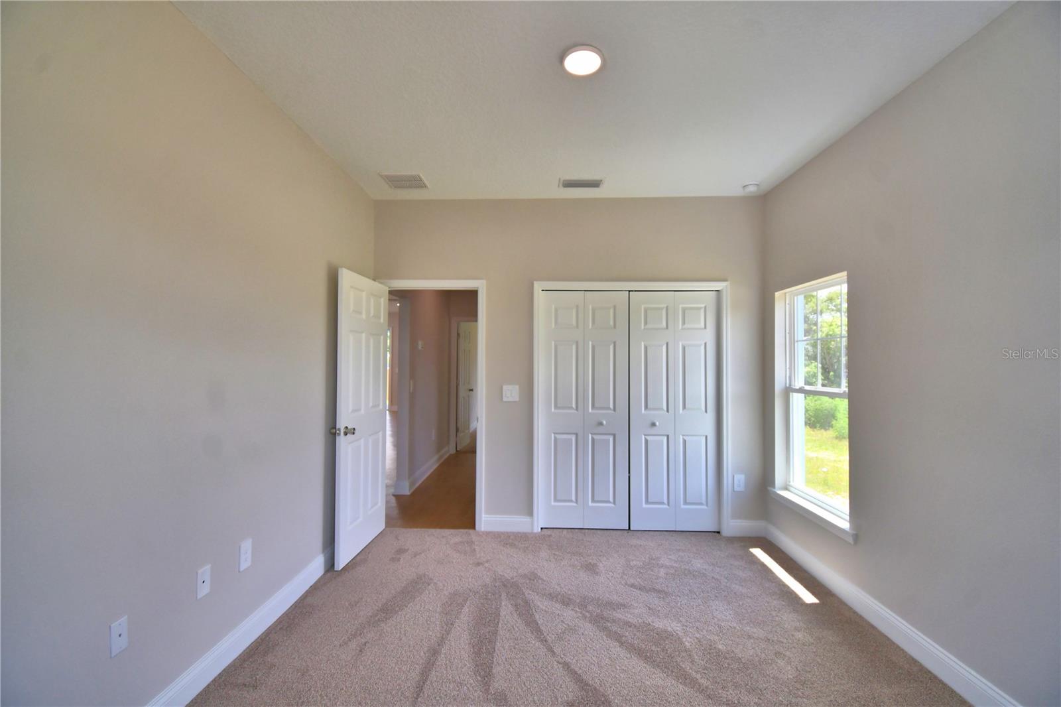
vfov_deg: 77.3
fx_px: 442
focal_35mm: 15
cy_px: 354
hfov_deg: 100.4
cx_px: 530
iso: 200
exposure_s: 1/400
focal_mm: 10
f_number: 4.5
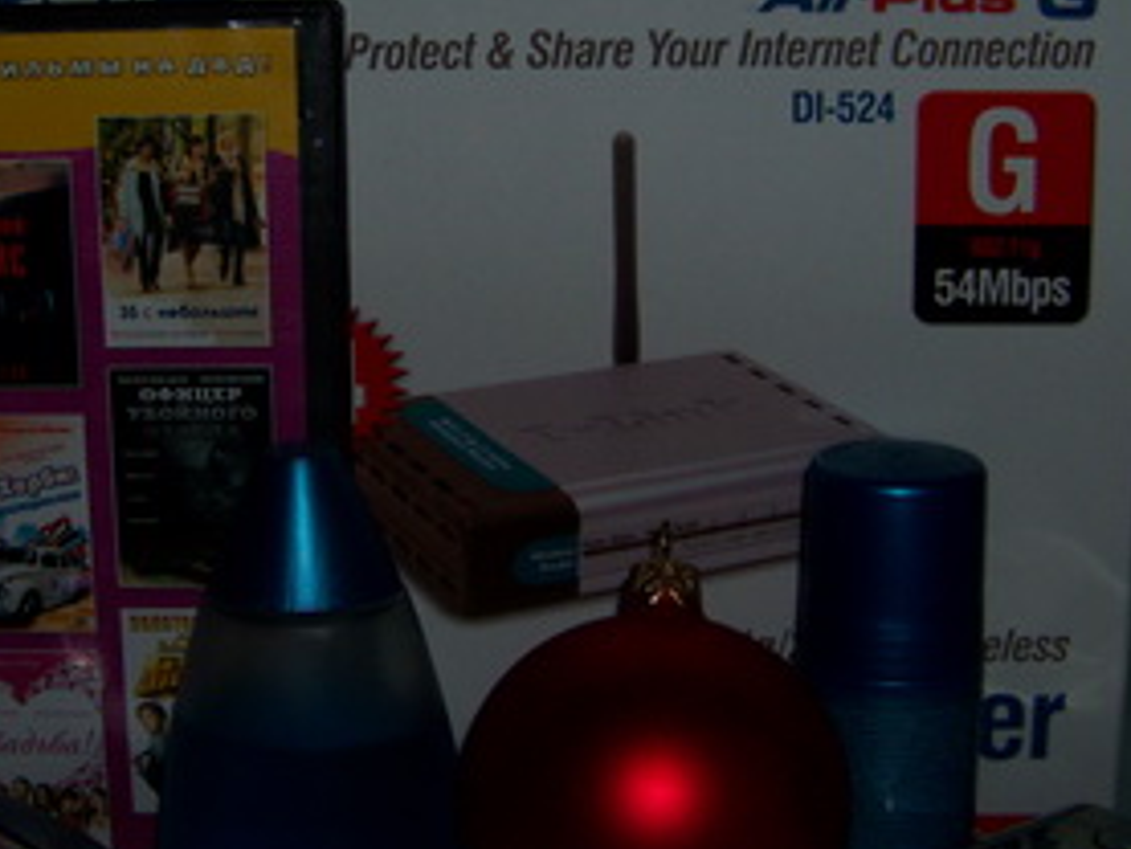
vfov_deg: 22.6
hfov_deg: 29.6
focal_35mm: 65
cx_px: 396
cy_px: 369
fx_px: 2125
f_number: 2.8
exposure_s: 1/30
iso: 100
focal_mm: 5.85
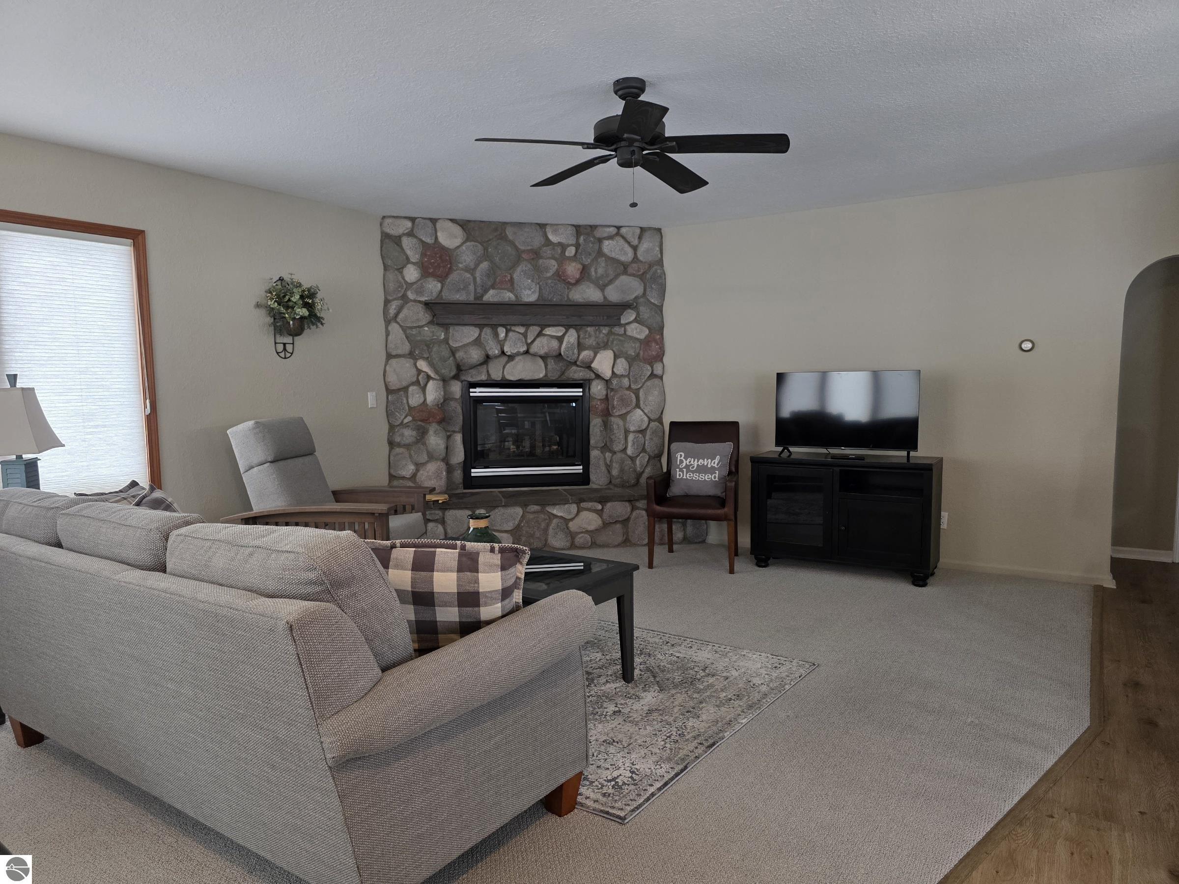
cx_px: 590
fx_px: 783
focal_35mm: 23
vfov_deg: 58.9
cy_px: 442
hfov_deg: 73.9
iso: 250
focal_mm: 6.3
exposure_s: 1/120
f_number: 1.7
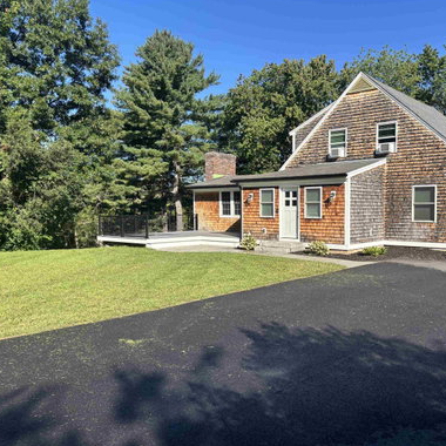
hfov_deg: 51.9
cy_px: 223
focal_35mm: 31
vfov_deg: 52.5
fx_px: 452
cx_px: 284
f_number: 1.6
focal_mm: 5.96
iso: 50
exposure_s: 1/1876
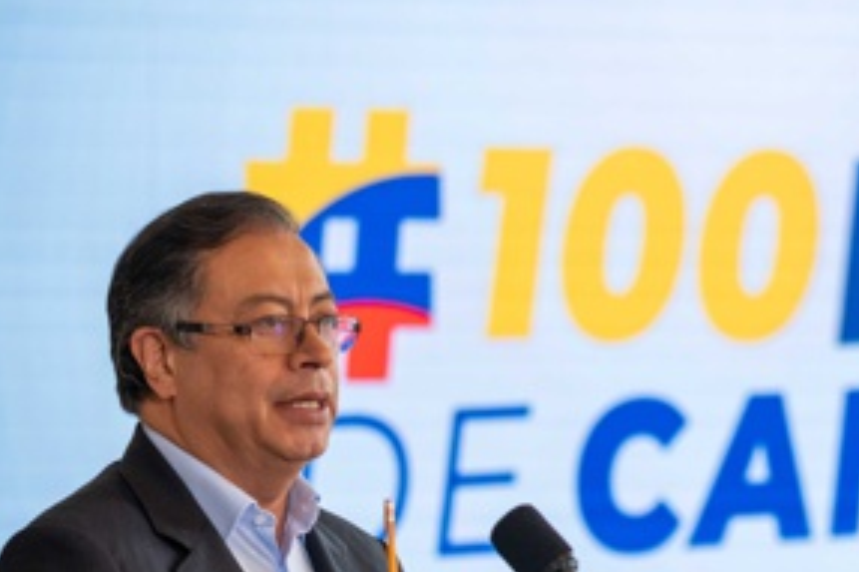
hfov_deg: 8.7
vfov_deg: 5.8
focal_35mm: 235
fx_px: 5604
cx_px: 670
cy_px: 475
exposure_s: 1/125
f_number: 2
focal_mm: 90
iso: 640
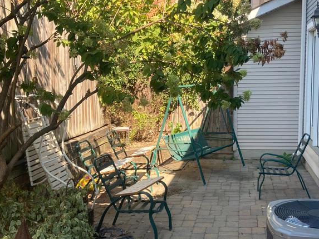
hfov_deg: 37.9
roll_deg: -0.4
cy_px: 136
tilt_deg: -8.8
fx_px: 461
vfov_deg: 29.1
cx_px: 202
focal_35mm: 50
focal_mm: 3.99
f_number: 1.8
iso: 20
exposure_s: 1/343
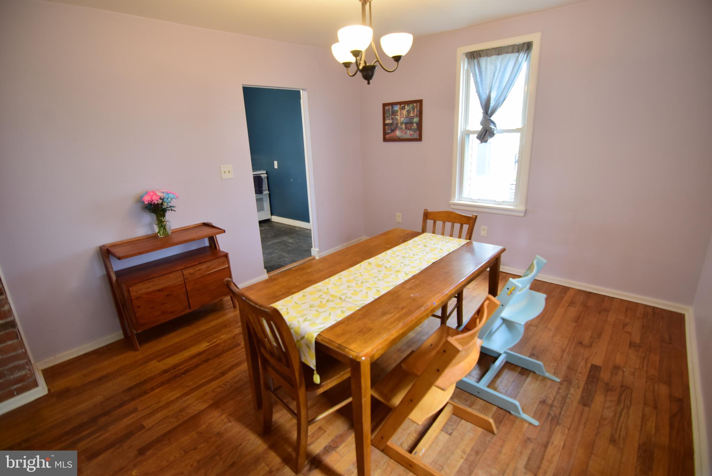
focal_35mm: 16
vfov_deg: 72.2
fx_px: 327
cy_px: 238
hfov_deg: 94.9
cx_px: 356
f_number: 2.8
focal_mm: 11
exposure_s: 1/30
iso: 400
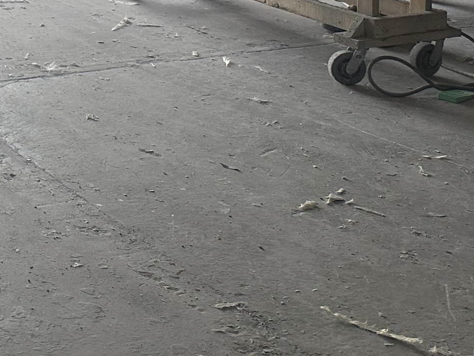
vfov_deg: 16.7
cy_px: -215
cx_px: -258
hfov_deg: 20.8
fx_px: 1068
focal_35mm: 78
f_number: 1.78
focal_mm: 6.86
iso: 80
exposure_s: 1/347
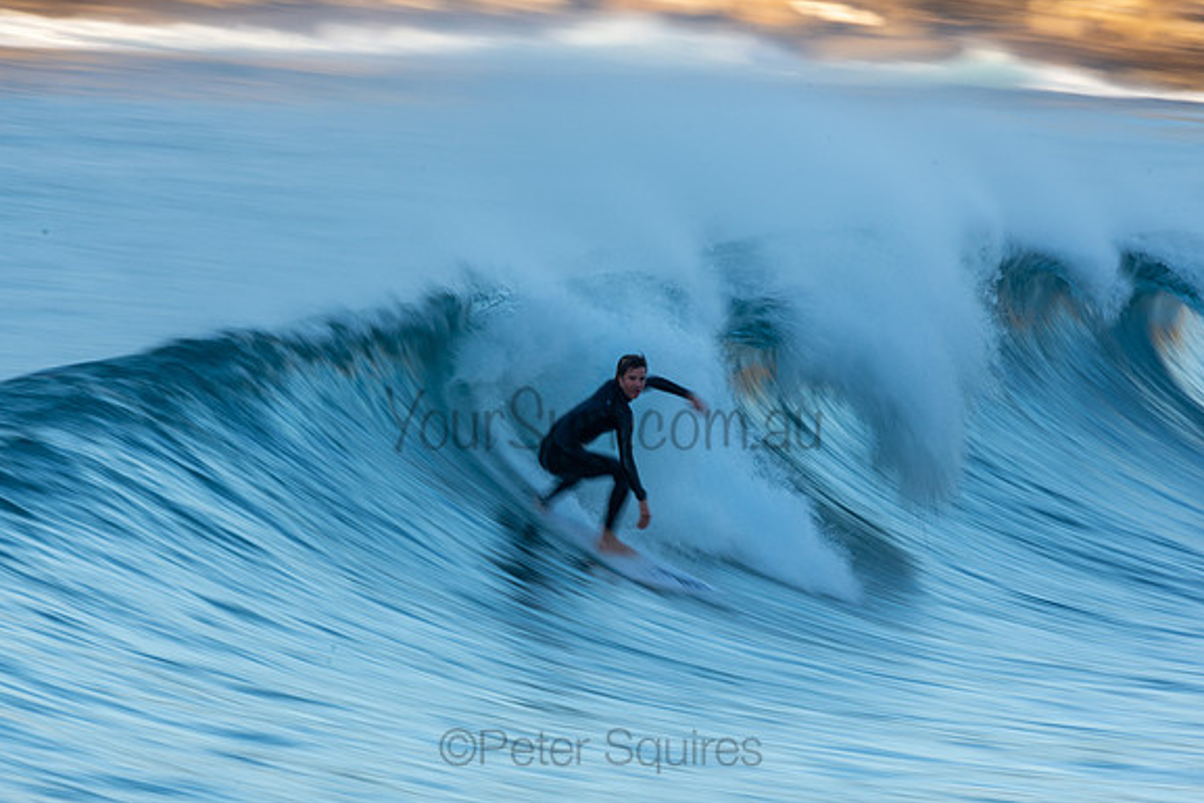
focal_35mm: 754
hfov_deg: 2.7
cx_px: 601
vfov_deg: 1.8
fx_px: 25222
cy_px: 402
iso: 100
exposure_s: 1/20
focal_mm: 500
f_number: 20
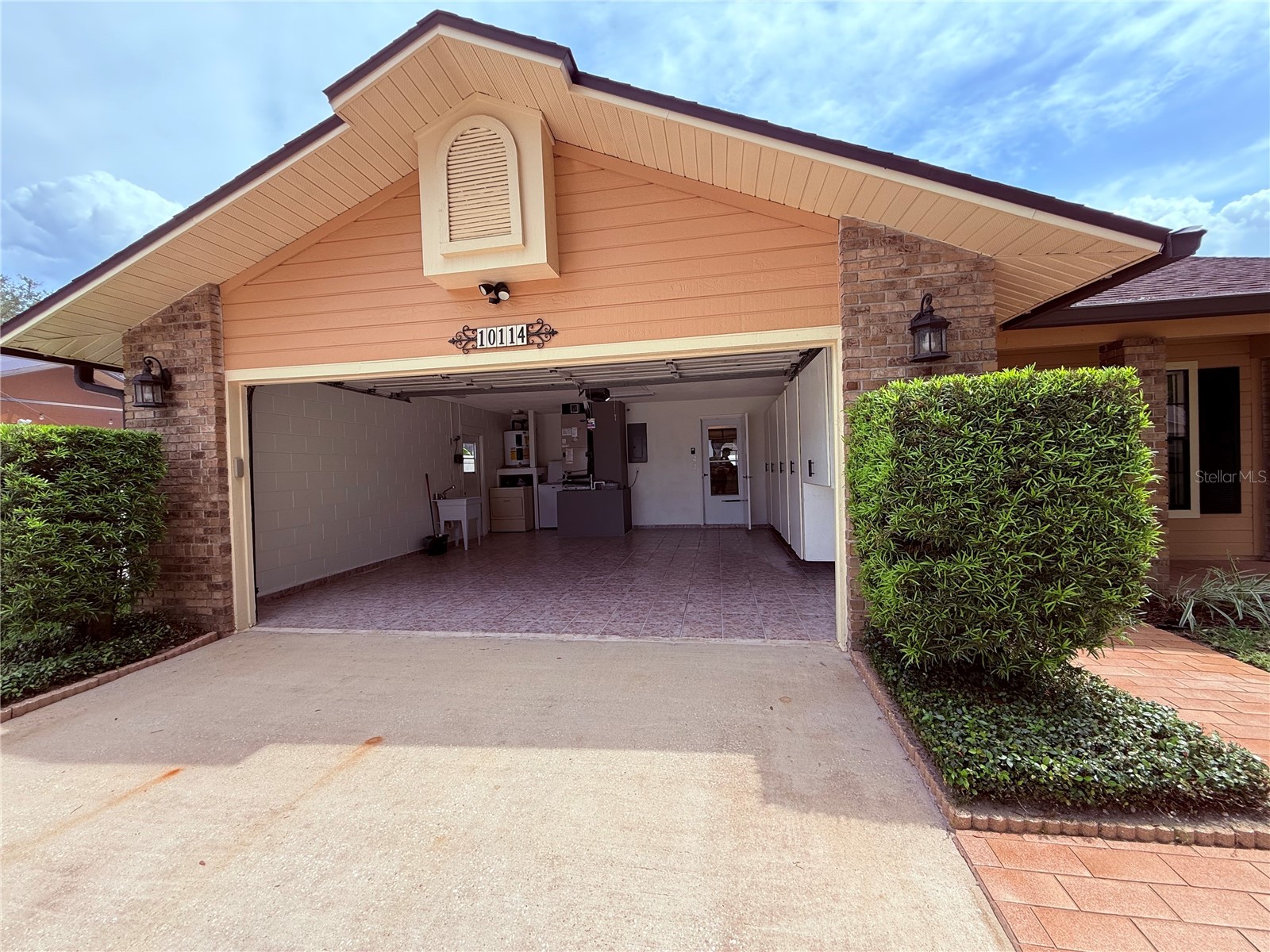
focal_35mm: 14
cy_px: 476
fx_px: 514
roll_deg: +1.7
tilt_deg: -0.7
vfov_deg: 85.7
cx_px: 635
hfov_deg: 102.1
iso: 50
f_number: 2.2
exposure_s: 1/351
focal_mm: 2.22
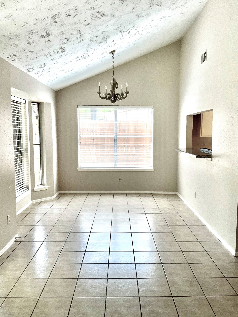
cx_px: 119
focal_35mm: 29
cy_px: 158
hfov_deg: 48.2
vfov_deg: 61.7
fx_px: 266
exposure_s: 1/122
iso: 20
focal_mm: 3
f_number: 1.8
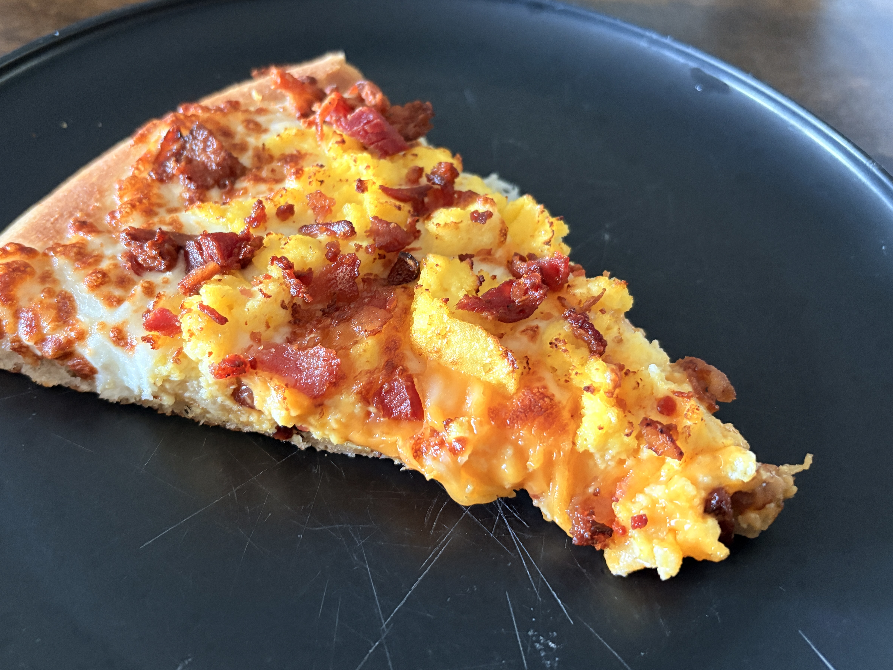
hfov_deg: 58.1
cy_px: 318
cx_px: 382
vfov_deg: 45.4
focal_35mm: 31
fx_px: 800
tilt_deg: -47.0
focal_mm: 5.96
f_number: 1.6
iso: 500
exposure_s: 1/49
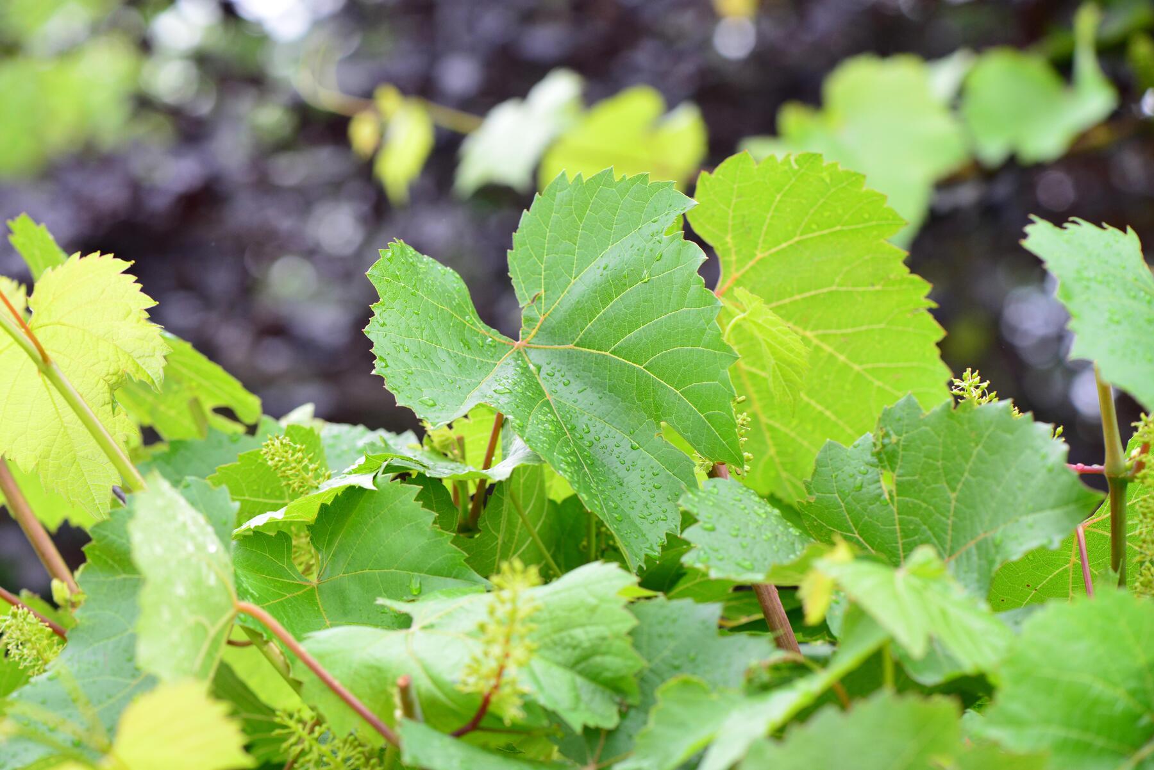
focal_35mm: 105
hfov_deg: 19.5
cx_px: 577
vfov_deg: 13.0
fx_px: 3366
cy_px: 385
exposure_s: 1/320
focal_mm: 105
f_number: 9
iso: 1600
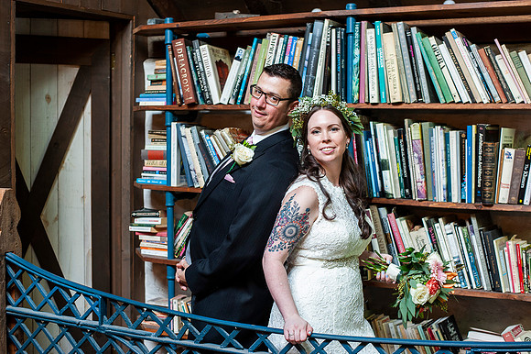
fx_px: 737
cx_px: 266
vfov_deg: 27.0
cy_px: 177
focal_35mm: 50
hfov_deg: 39.6
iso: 1000
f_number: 3.5
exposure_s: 1/60
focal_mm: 50
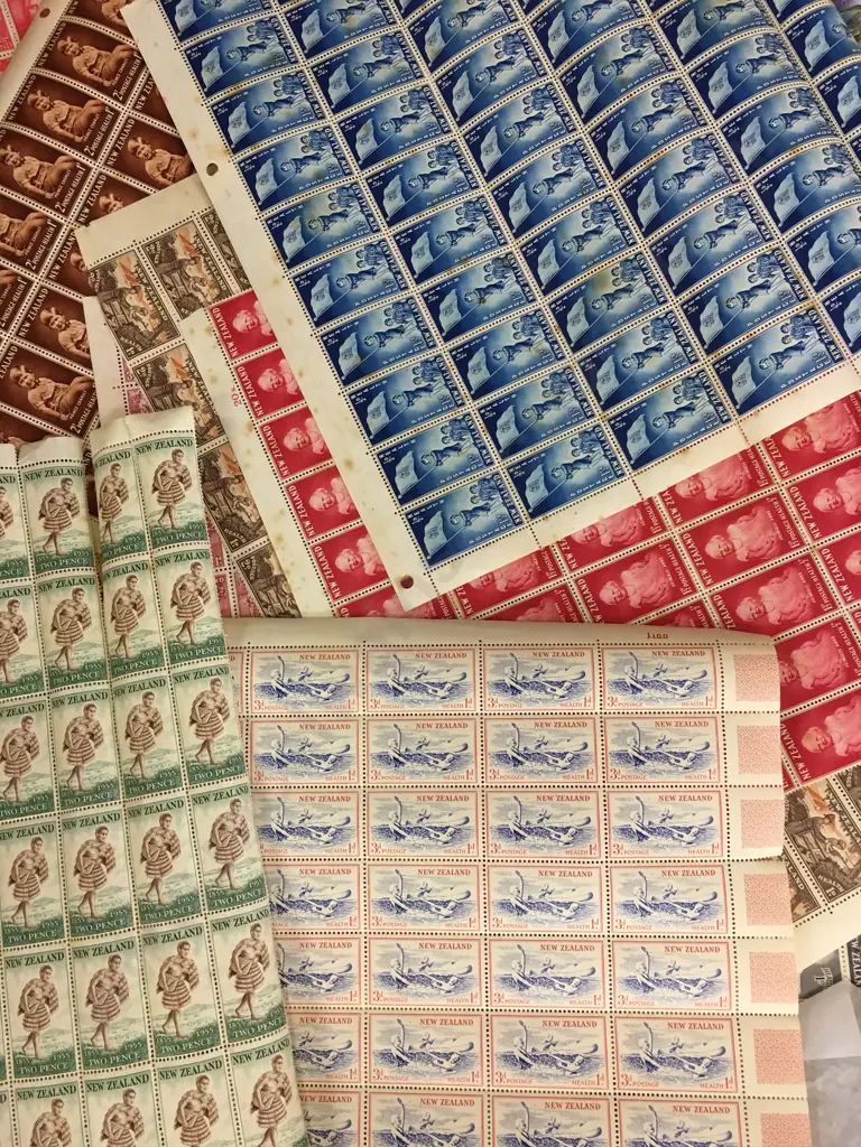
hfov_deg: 48.2
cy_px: 574
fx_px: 962
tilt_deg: -83.2
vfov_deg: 61.7
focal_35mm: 29
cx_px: 430
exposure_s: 1/17
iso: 50
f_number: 2.2
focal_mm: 4.15
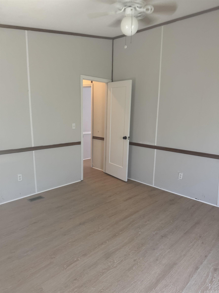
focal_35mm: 24
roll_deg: -1.9
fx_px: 202
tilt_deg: -9.8
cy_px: 146
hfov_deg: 56.8
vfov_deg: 71.6
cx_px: 110
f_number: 1.78
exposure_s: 1/60
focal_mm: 6.76
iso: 250
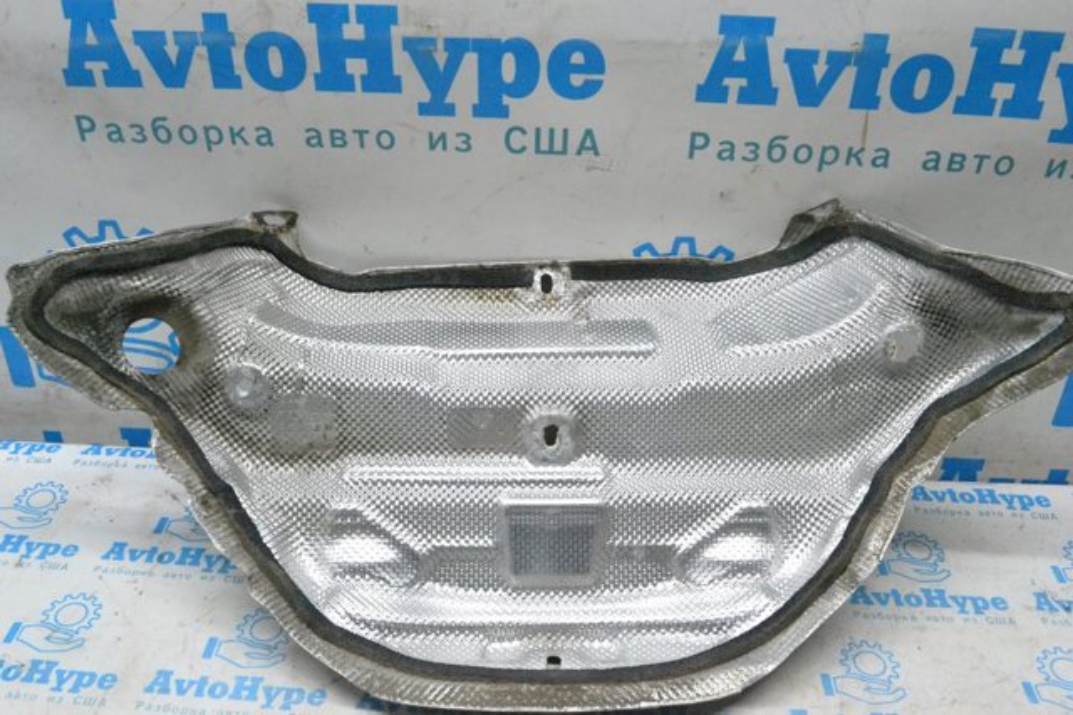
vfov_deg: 39.9
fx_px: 983
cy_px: 358
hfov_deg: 57.2
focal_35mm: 33
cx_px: 536
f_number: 10
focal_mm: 22
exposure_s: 1/160
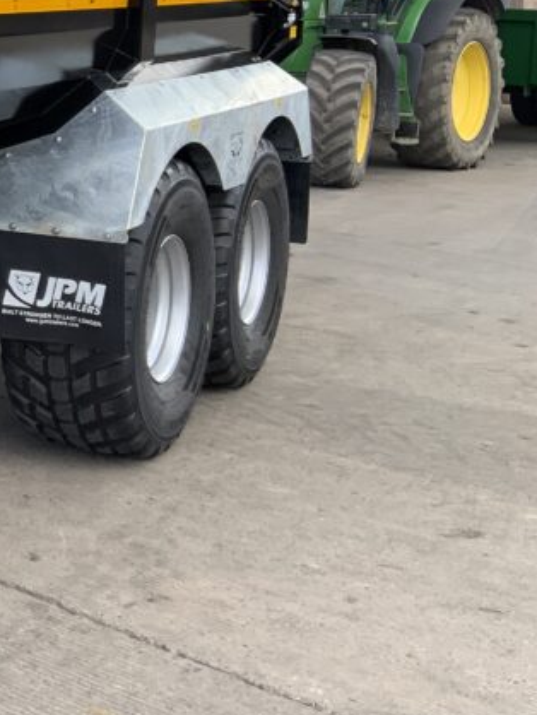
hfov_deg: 18.3
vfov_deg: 26.8
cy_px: 125
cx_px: -279
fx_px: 1467
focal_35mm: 71
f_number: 1.8
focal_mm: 3
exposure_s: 1/365
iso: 16
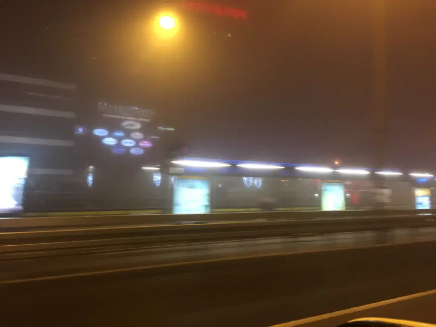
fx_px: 365
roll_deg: -2.5
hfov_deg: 61.7
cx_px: 218
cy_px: 164
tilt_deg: +7.1
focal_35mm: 29
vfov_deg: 48.2
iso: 125
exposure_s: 1/8
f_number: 2.2
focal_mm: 4.15
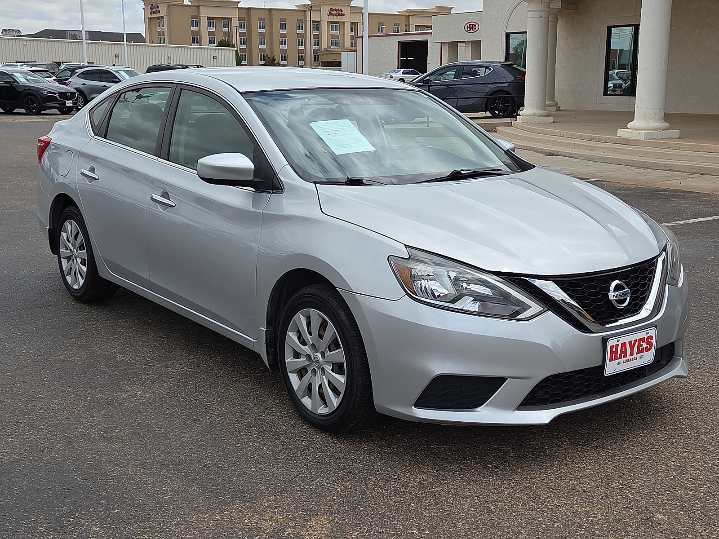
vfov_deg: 32.9
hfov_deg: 42.9
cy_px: 270
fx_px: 914
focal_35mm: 44
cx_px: 360
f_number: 1.8
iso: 76
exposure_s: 1/10000
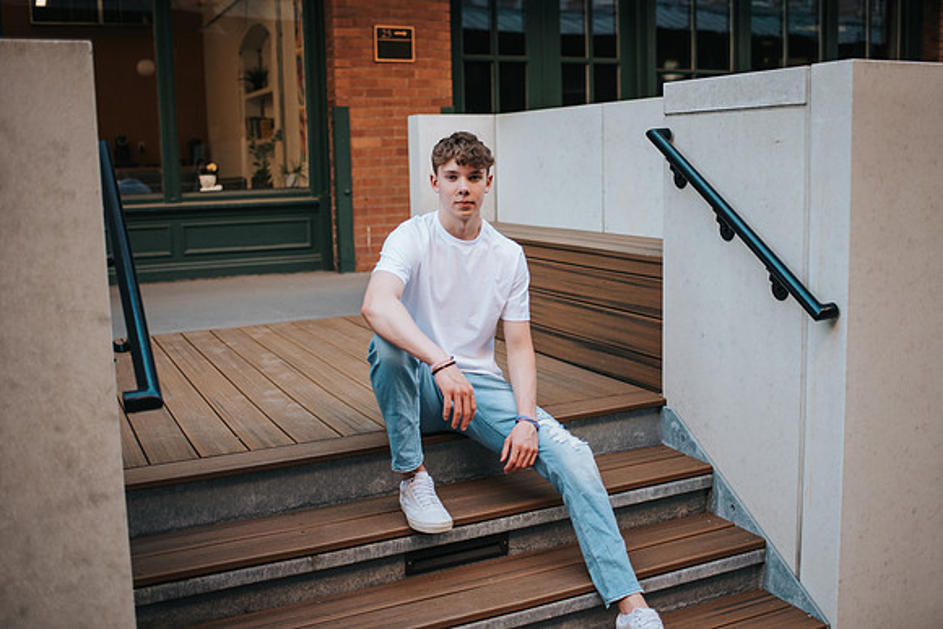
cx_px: 504
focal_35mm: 38
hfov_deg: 50.2
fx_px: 1006
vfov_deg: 34.7
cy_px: 293
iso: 640
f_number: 1.8
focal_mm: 35
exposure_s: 1/1250
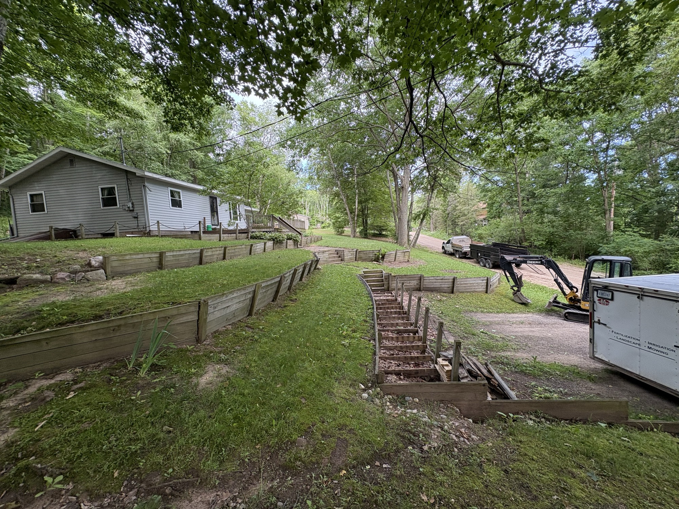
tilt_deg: -3.7
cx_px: 340
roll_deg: +3.8
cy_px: 254
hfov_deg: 102.1
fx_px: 275
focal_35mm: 14
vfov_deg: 85.7
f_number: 2.2
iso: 50
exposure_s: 1/99
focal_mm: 2.22
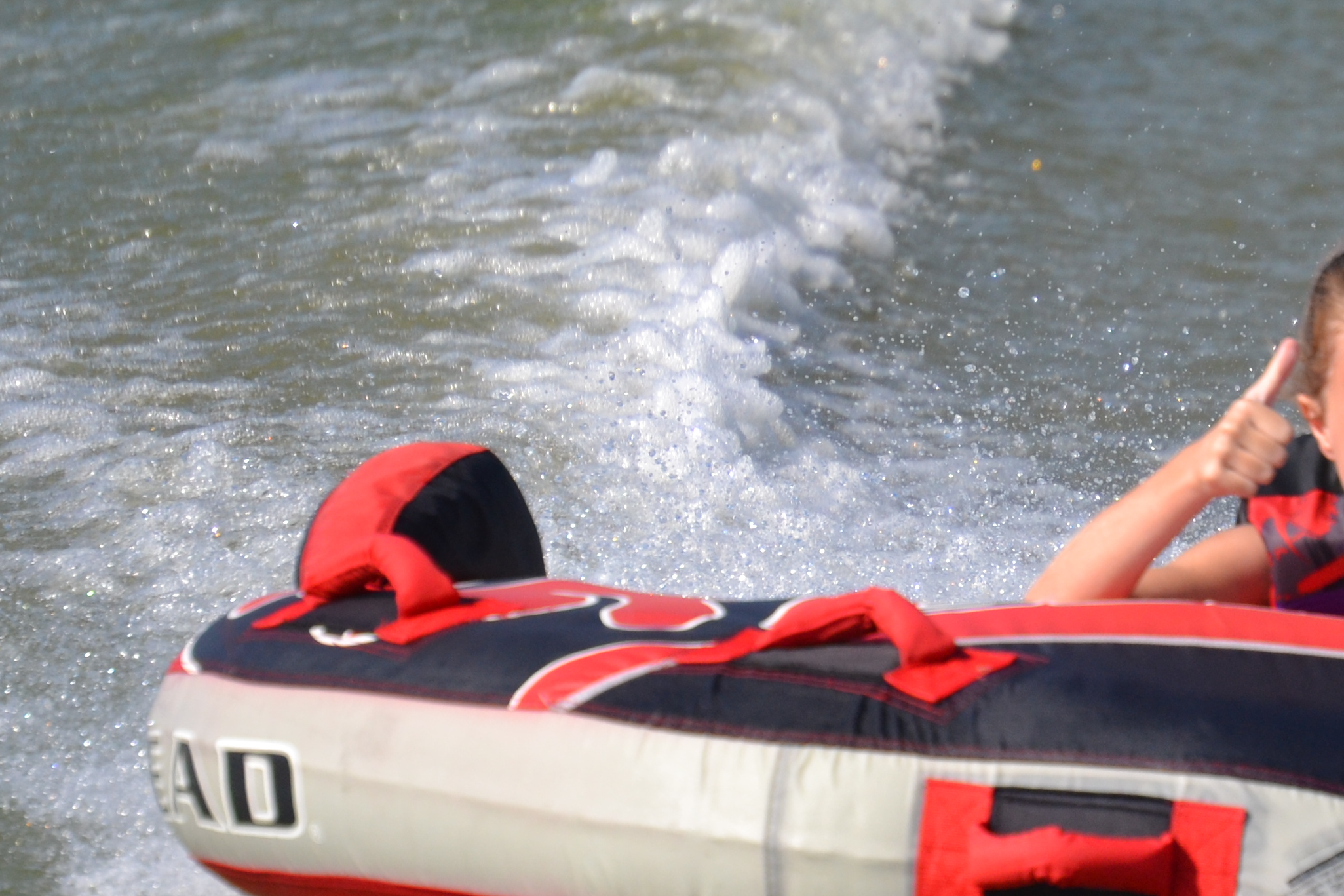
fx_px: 25159
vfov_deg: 2.0
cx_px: 984
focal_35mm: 674
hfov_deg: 3.1
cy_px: 785
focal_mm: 200
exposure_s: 1/1600
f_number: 6.3
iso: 400
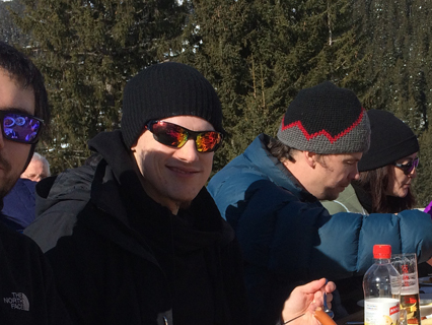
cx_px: 325
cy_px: 328
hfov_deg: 28.1
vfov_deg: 20.9
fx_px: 849
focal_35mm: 68
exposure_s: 1/2933
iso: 32
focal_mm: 4.15
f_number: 2.2
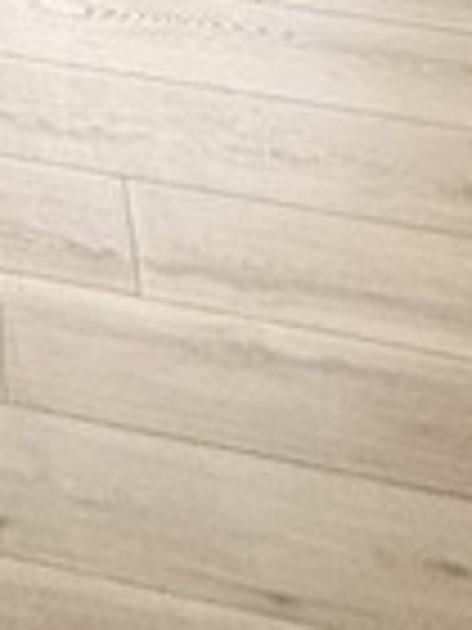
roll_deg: +2.4
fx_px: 1963
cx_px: -670
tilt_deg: -11.3
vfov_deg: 12.2
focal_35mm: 108
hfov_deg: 11.3
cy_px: -1089
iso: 50
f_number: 2.2
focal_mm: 2.22
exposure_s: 1/120
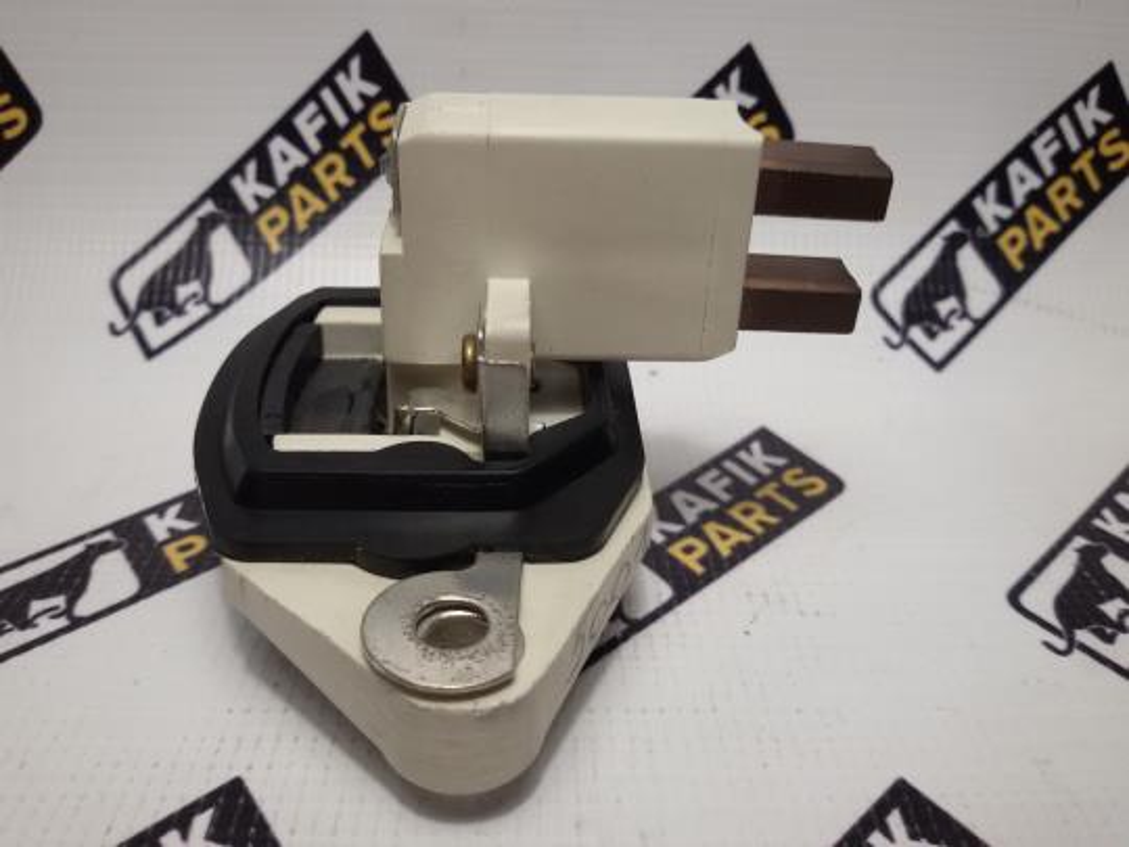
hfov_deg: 58.4
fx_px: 1011
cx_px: 564
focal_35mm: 31
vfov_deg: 45.4
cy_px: 424
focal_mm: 2.93
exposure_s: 1/33
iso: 40
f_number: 2.4
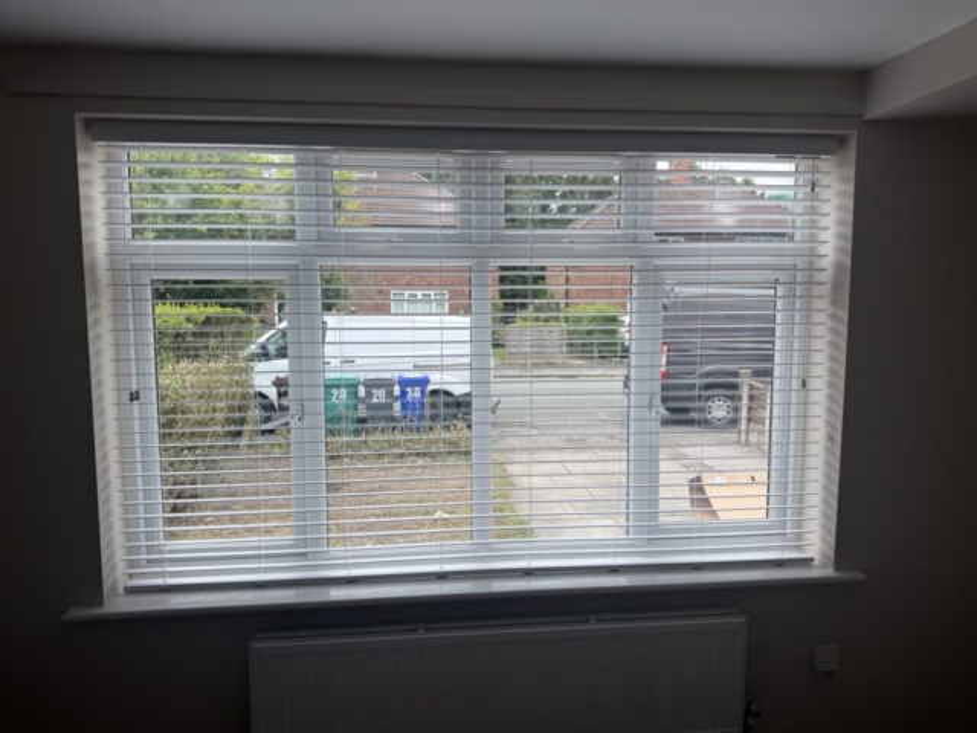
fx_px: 677
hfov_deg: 71.6
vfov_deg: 56.8
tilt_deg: -5.2
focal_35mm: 24
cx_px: 488
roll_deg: -1.3
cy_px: 366
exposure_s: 1/683
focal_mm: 6.76
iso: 80
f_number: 1.78
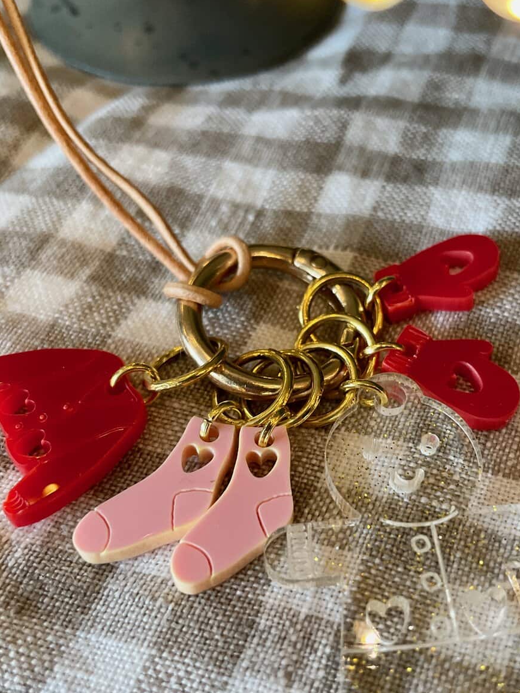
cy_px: 371
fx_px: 721
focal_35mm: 36
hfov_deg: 39.5
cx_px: 311
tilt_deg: -53.0
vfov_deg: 51.3
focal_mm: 4.2
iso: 400
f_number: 1.6
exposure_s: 1/60
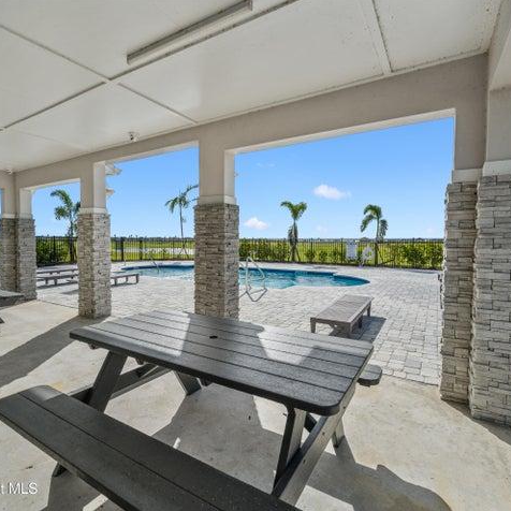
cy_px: 254
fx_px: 301
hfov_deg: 80.7
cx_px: 260
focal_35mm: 18
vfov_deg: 80.7
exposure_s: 1/400
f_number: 8
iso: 200
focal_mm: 14
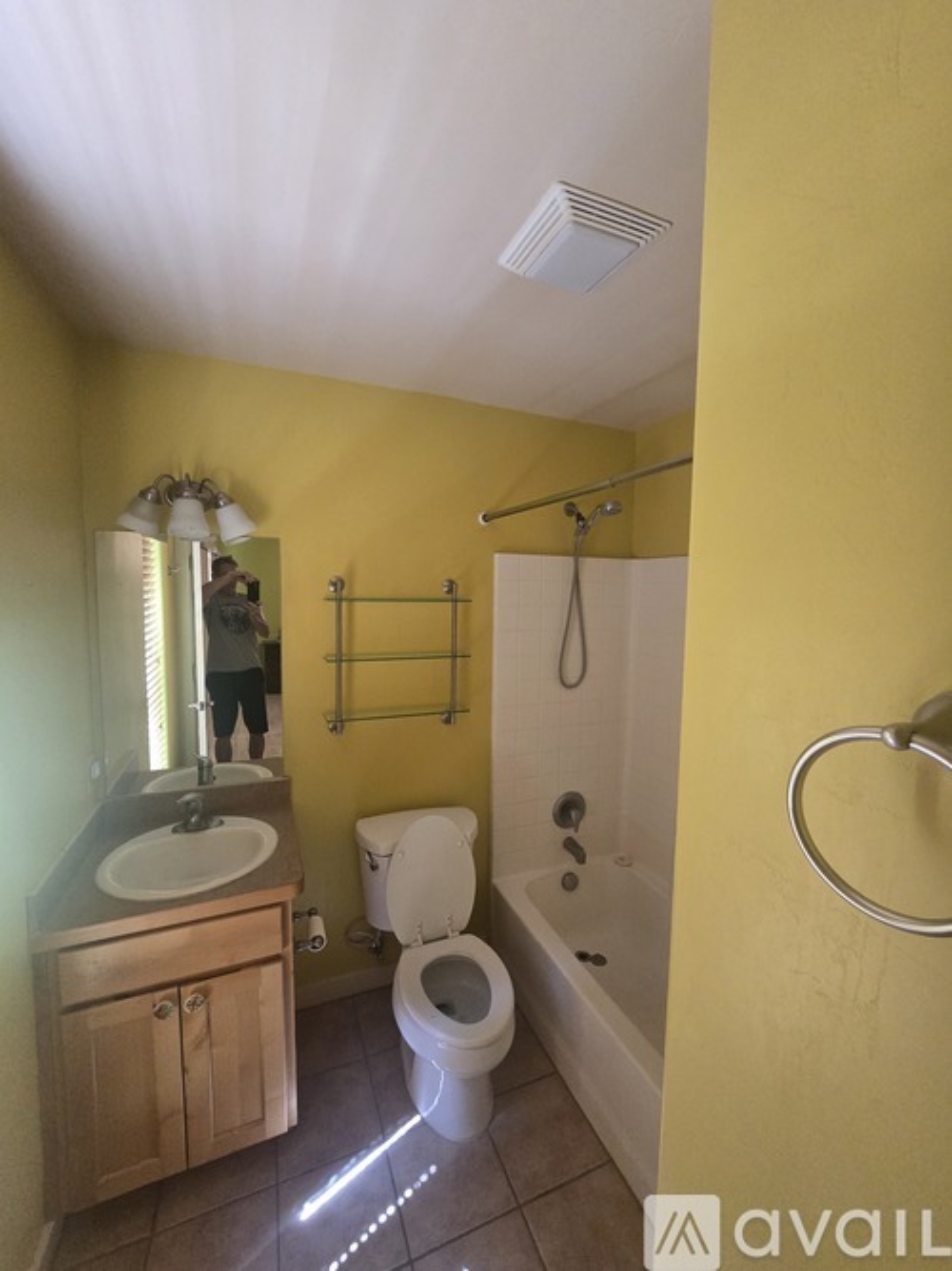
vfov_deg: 106.2
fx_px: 477
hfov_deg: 89.9
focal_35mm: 13
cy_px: 636
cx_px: 476
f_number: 2.2
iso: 500
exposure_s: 1/60
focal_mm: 2.2
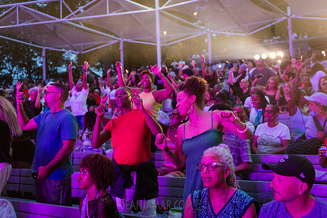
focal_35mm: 43
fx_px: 394
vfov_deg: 31.0
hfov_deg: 45.1
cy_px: 104
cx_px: 168
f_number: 2.8
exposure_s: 1/125
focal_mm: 38
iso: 5000
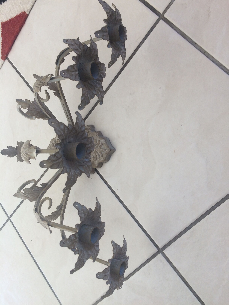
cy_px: 152
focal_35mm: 29
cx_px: 114
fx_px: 256
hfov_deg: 48.2
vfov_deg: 61.7
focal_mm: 4.15
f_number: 2.2
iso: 32
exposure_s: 1/100
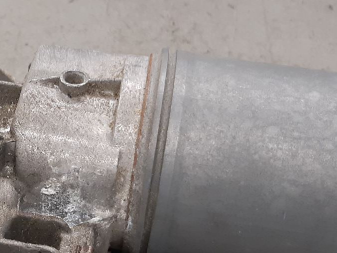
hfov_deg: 24.3
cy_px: 205
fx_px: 769
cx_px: 72
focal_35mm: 79
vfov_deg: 18.5
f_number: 1.7
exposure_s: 1/50
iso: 160
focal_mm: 3.93
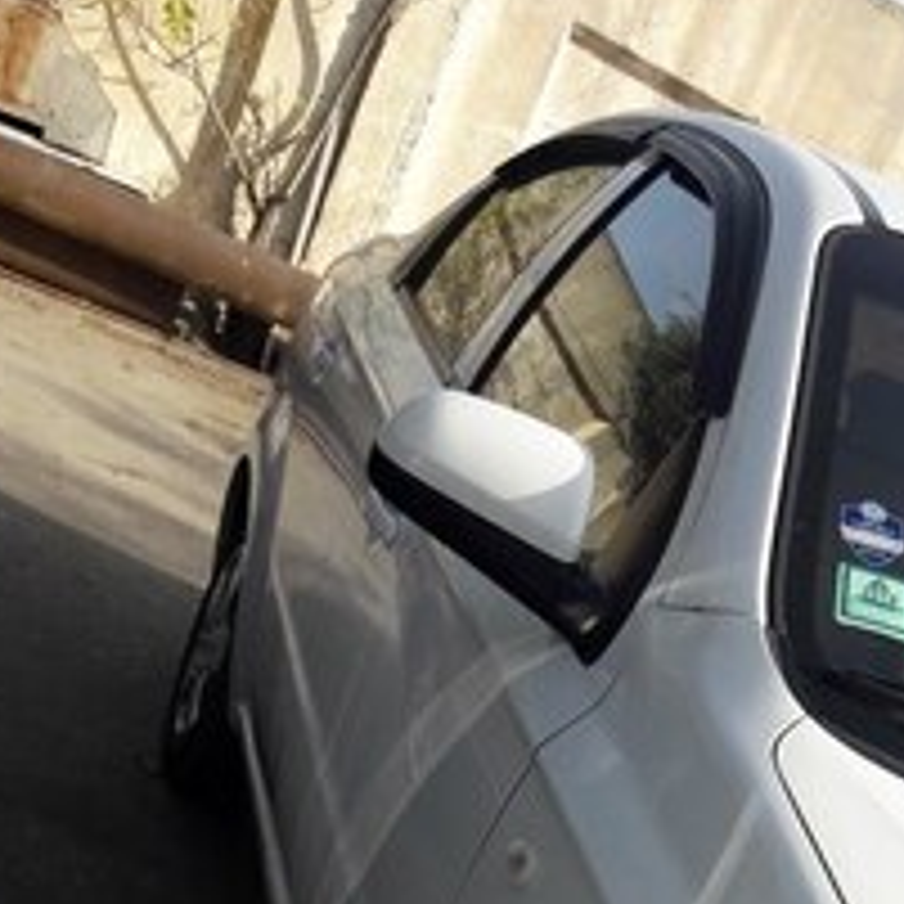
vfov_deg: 25.5
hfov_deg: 28.1
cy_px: 1066
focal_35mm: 61
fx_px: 1802
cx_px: 553
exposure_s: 1/921
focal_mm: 3.7
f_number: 1.9
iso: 40
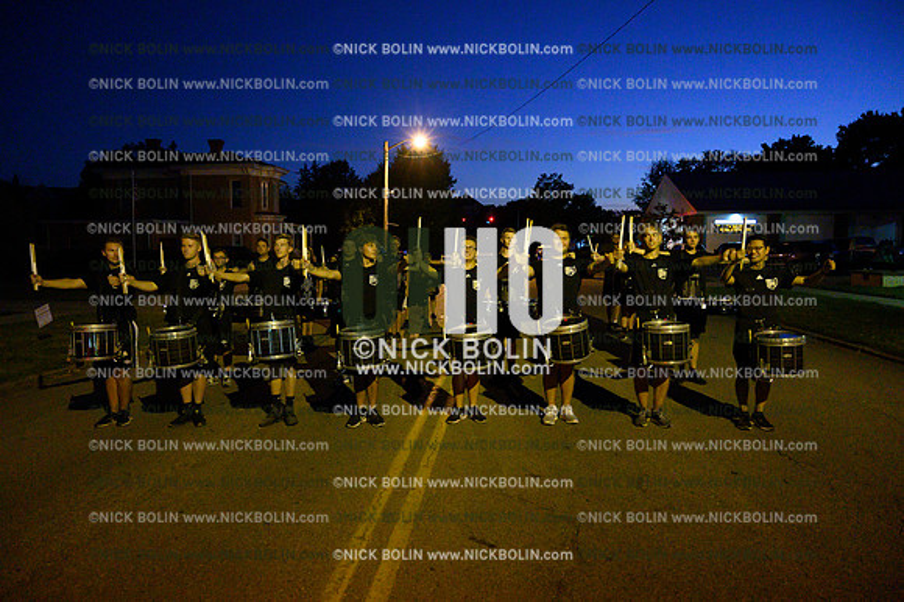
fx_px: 652
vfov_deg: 49.5
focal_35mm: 26
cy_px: 301
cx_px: 452
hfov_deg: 69.4
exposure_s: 1/250
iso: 32000
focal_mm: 26
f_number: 4
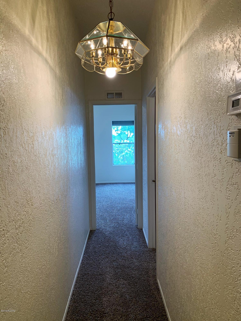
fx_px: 241
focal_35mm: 26
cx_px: 120
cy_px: 160
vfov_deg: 67.3
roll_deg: +0.2
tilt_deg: -5.2
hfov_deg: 53.1
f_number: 1.8
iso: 80
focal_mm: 4.25
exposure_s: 1/120
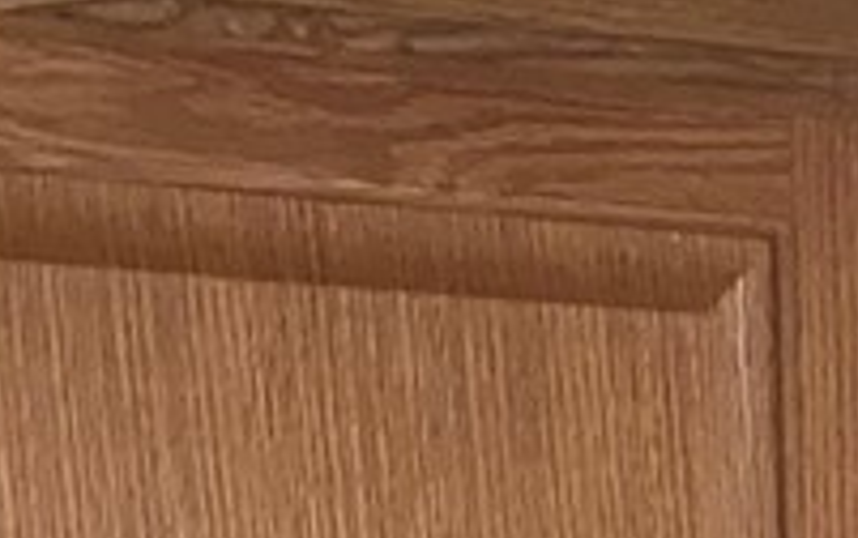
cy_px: 2246
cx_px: 1985
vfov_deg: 5.2
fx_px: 5125
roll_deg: -0.7
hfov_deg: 8.8
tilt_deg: -10.5
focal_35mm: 219
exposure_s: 1/17
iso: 64
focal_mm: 4.25
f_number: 1.8
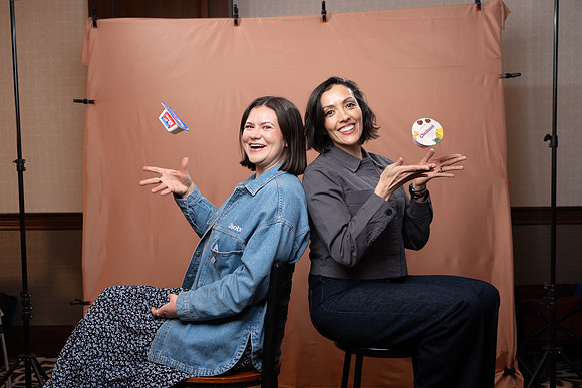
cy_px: 194
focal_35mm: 42
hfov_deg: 46.4
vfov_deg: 31.9
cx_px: 291
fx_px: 679
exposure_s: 1/160
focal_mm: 42
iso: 320
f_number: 4
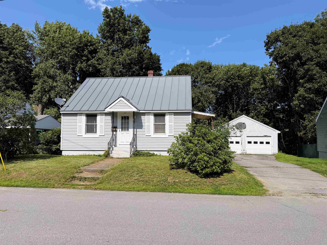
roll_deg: -0.3
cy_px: 122
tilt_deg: +3.1
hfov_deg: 71.6
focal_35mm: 24
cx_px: 164
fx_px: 227
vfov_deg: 56.8
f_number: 1.78
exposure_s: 1/5714
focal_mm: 6.76
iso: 80
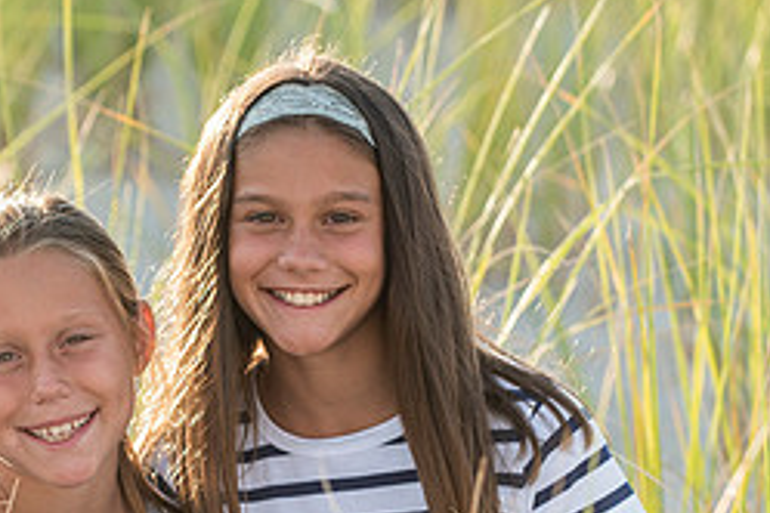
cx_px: 226
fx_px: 5967
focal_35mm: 279
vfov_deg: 4.9
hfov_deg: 7.4
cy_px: 481
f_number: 4
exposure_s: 1/800
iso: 250
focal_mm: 120
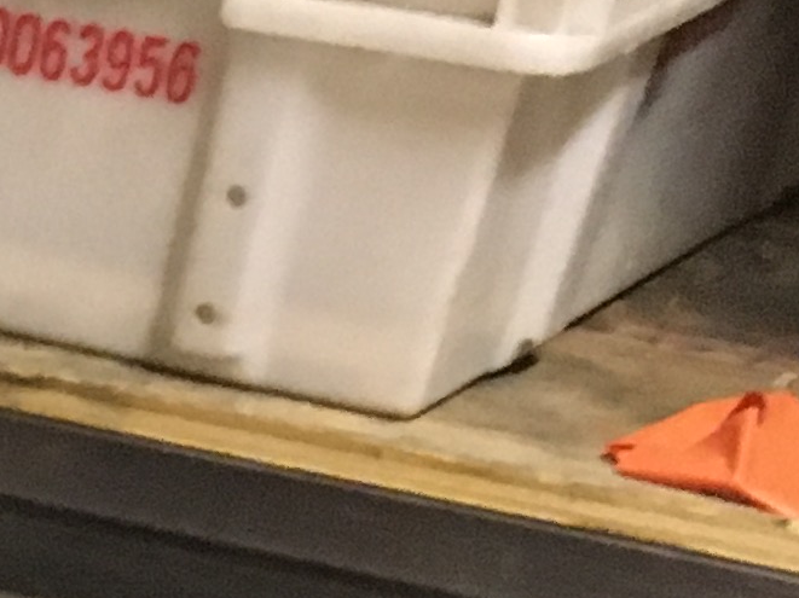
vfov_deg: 7.7
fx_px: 4083
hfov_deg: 9.1
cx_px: -1576
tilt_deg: -32.5
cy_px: 1542
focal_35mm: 177
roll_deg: -0.4
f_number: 2.2
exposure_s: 1/20
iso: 200
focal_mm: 4.15
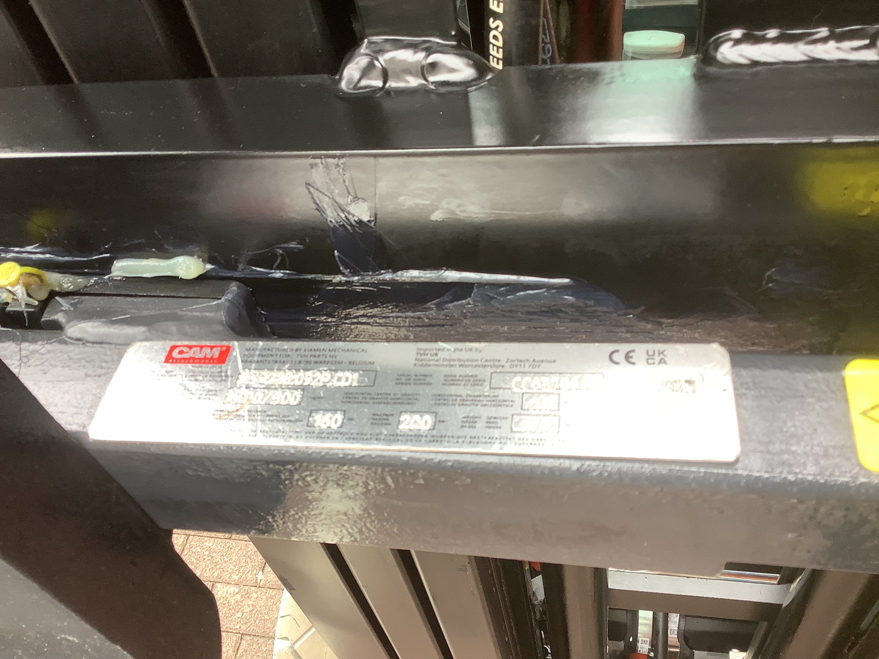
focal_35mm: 31
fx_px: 787
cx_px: 440
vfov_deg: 45.4
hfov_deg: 58.4
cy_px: 330
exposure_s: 1/50
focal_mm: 3.3
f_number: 2.4
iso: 50
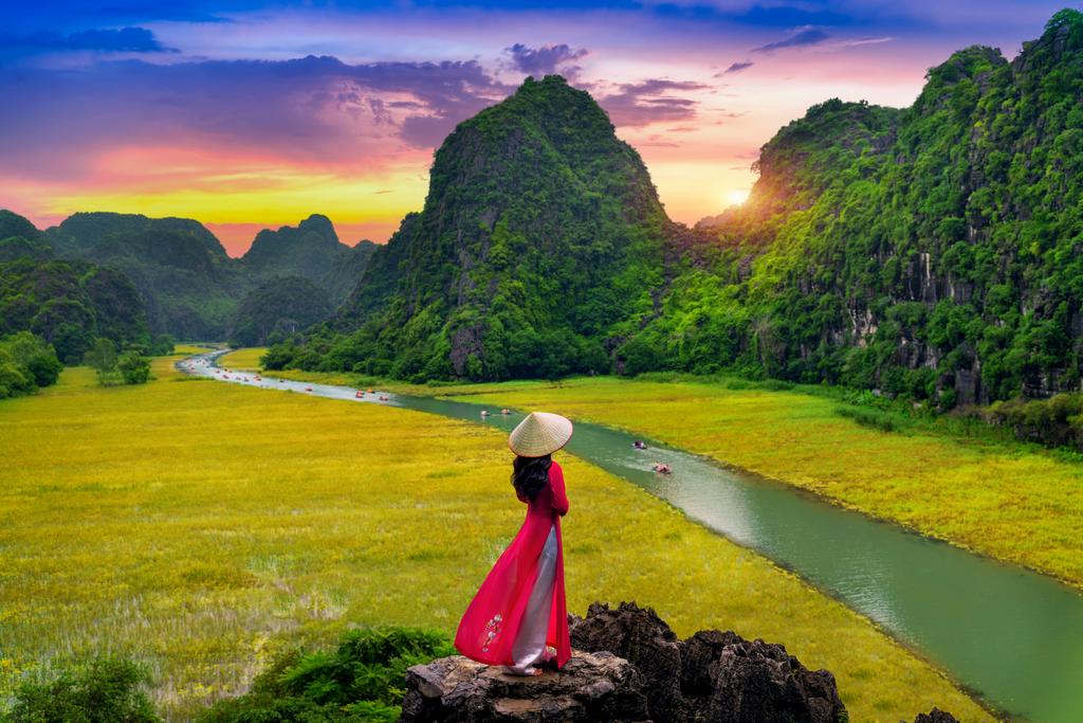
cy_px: 362
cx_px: 542
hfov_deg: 65.5
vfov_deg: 46.4
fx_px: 842
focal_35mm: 28
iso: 200
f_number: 3.2
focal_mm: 28
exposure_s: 1/400
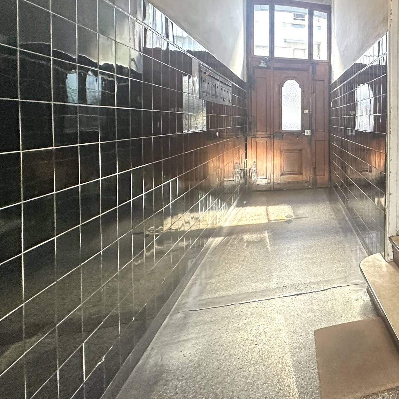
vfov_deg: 57.6
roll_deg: -0.9
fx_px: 352
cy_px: 128
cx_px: 431
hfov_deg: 45.6
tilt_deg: -0.6
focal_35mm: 27
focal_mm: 2.22
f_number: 2.2
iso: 400
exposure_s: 1/50
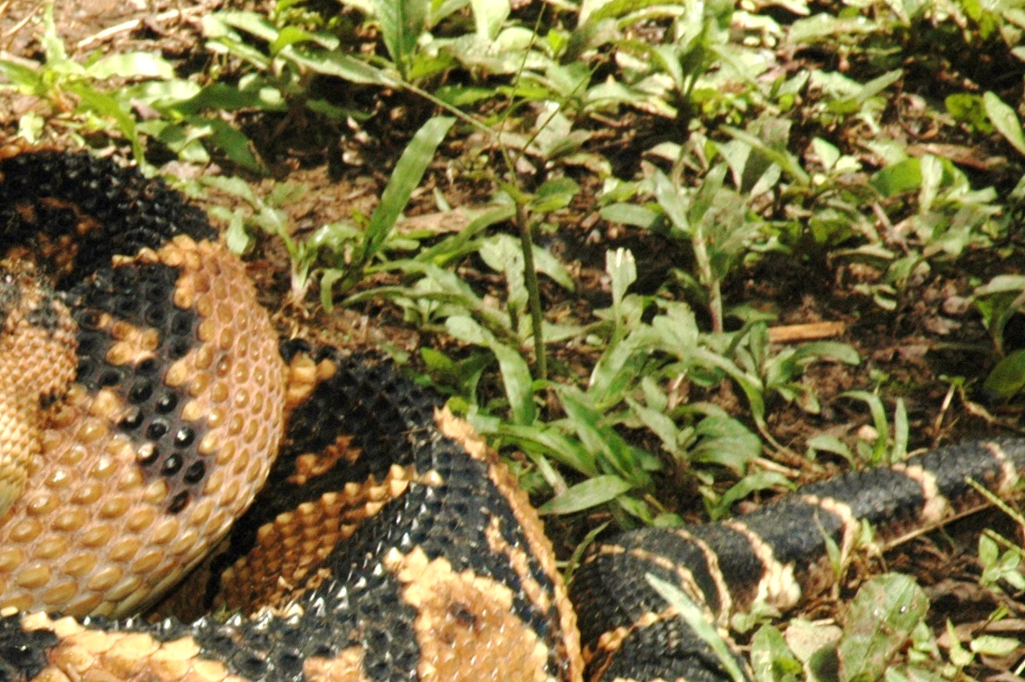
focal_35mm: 252
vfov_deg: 5.4
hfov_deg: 8.1
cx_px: -75
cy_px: 678
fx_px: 7168
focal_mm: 70
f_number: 22
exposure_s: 1/60
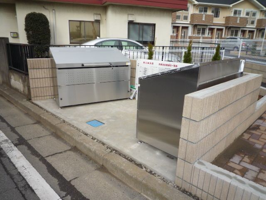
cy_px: 100
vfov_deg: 54.9
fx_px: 192
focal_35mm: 25
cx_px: 133
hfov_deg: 69.4
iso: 100
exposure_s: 1/500
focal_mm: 4.4
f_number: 3.5
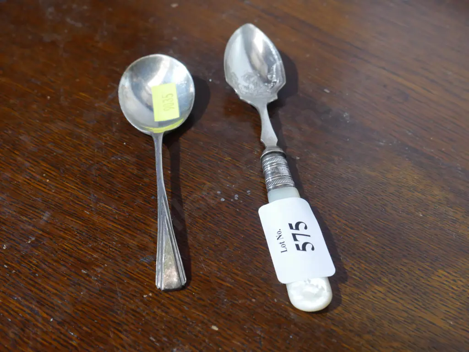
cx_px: 234
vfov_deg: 29.1
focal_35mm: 50
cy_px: 176
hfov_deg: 38.2
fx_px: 678
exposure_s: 1/60
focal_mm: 25
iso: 1600
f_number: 5.6
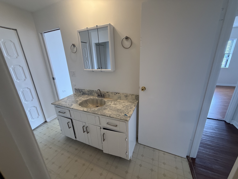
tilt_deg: -17.5
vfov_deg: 85.7
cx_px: 119
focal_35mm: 14
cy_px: 90
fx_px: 96
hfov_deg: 102.1
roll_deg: +2.2
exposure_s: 1/120
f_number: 2.2
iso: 200
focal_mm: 2.22
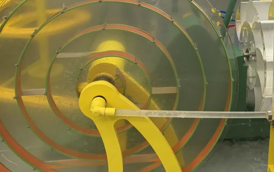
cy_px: -13
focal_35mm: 53
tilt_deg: -13.2
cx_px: 213
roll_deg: -1.7
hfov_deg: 37.0
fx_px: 396
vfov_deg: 23.1
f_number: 1.6
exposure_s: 1/50
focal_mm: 5.96
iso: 160
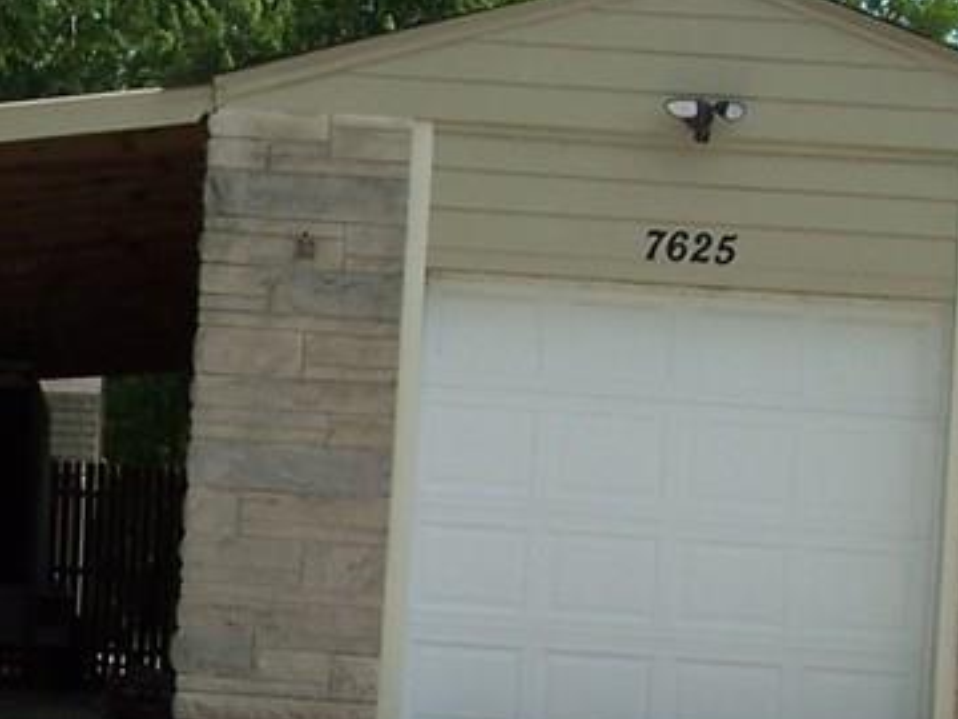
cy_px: 455
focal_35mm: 108
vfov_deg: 13.7
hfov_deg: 17.8
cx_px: 37
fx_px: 2989
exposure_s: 1/500
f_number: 4
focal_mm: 6.3
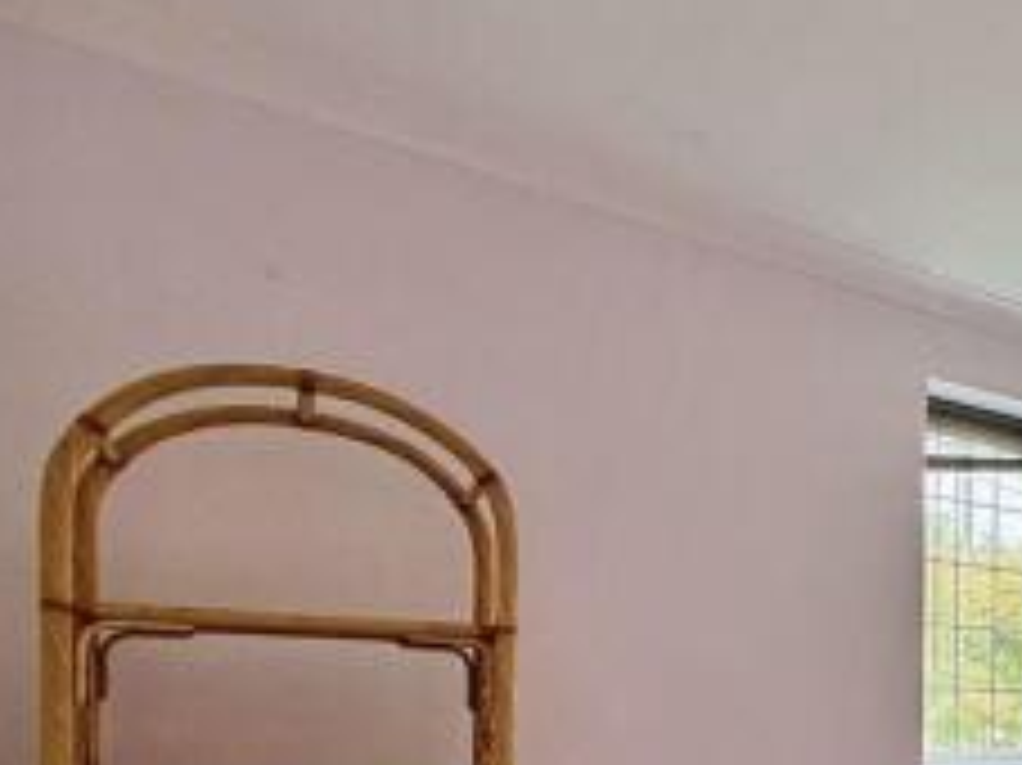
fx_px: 1062
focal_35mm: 36
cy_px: 718
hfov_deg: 39.5
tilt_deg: +0.2
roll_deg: -0.2
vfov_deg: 36.6
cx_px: 1182
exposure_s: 1/121
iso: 125
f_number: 2.2
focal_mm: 2.22
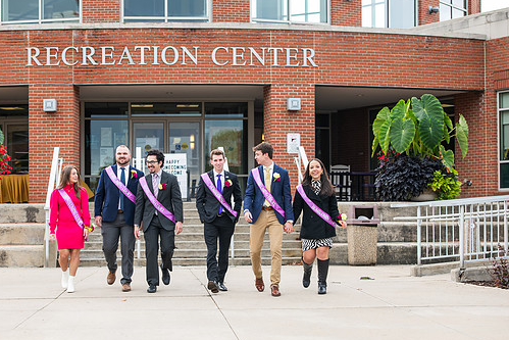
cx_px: 225
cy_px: 191
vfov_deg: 14.7
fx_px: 1315
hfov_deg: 21.9
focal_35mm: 93
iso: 250
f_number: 4.5
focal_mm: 80
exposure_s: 1/400
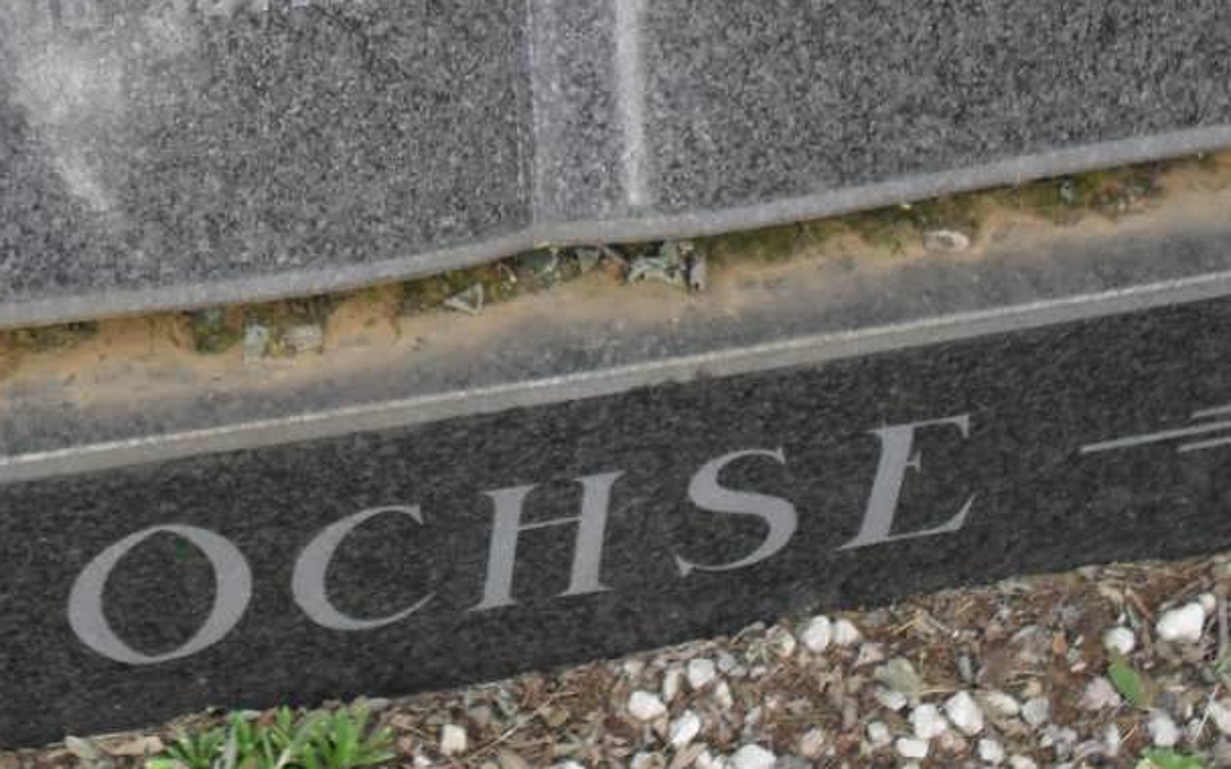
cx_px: 322
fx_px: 2951
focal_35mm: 88
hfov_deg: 23.3
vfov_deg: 14.5
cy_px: -83
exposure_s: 1/60
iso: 100
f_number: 3.6
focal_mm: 7.5
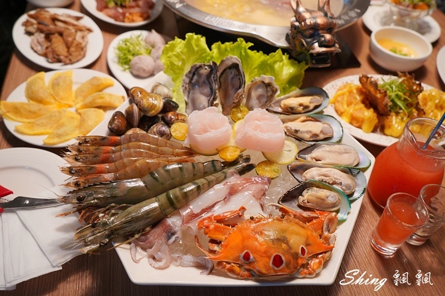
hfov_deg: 61.9
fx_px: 371
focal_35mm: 30
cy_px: 148
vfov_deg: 43.6
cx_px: 222
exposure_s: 1/25
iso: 1000
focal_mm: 30
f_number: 5
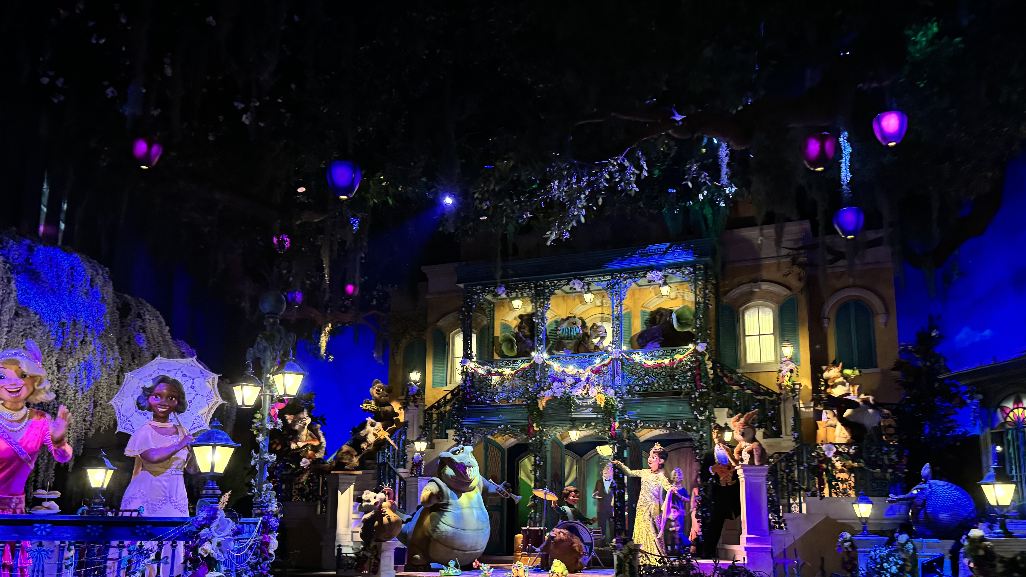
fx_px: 871
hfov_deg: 61.0
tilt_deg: +9.2
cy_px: 372
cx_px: 541
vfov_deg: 36.4
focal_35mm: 32
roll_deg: -1.5
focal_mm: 6.76
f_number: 1.78
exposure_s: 1/42
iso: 800
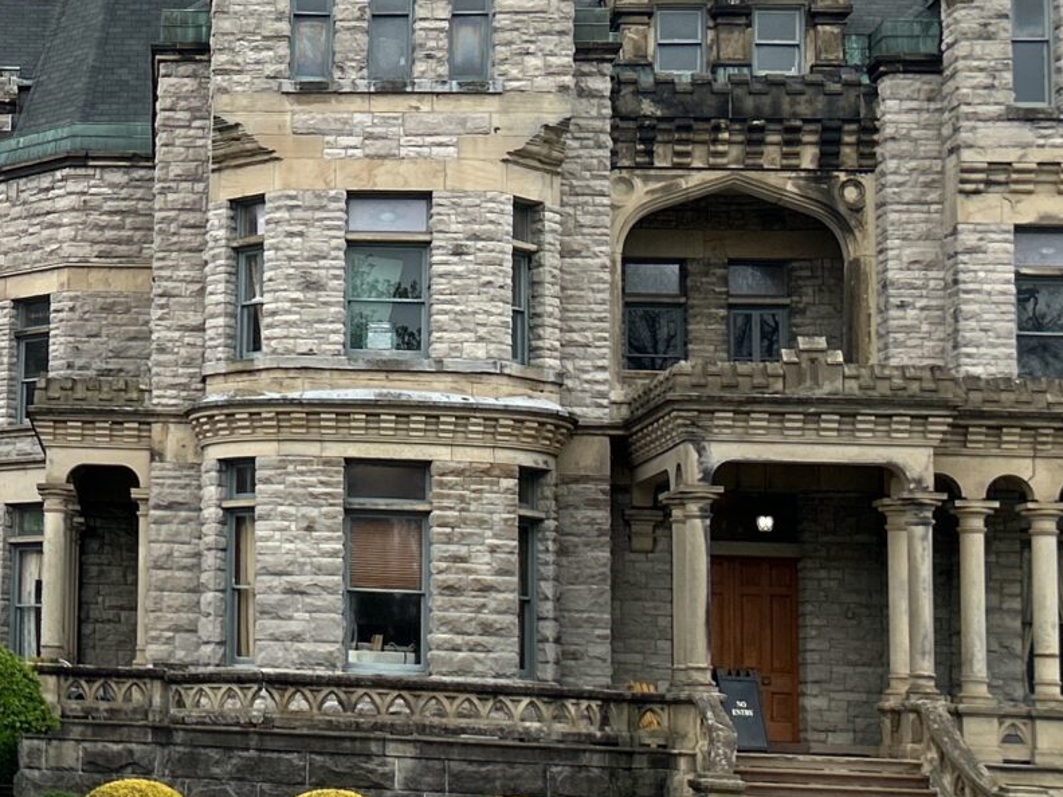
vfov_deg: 17.6
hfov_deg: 21.6
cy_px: 360
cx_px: -207
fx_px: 2580
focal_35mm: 84
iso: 50
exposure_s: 1/1377
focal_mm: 5.7
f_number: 1.5
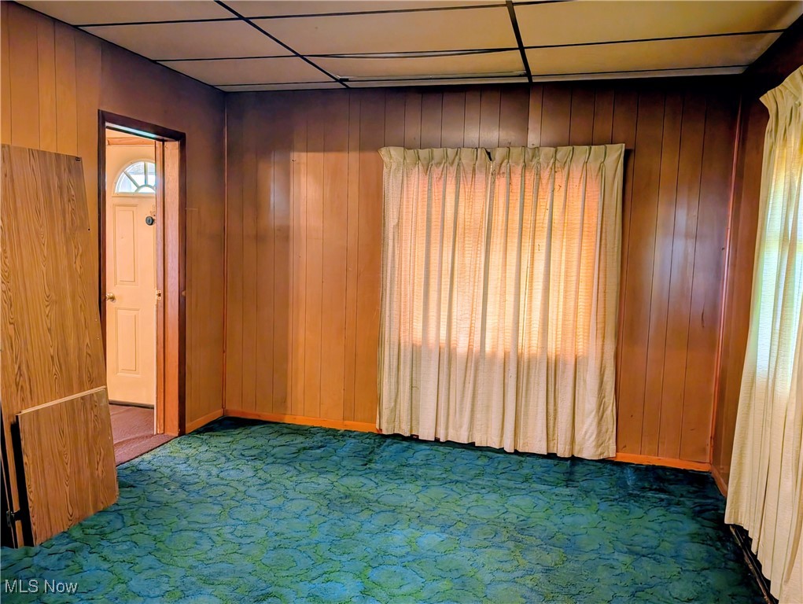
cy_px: 302
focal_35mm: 24
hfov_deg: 71.5
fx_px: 557
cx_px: 402
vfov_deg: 56.9
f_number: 1.68
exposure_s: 1/60
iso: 62
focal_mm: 6.9
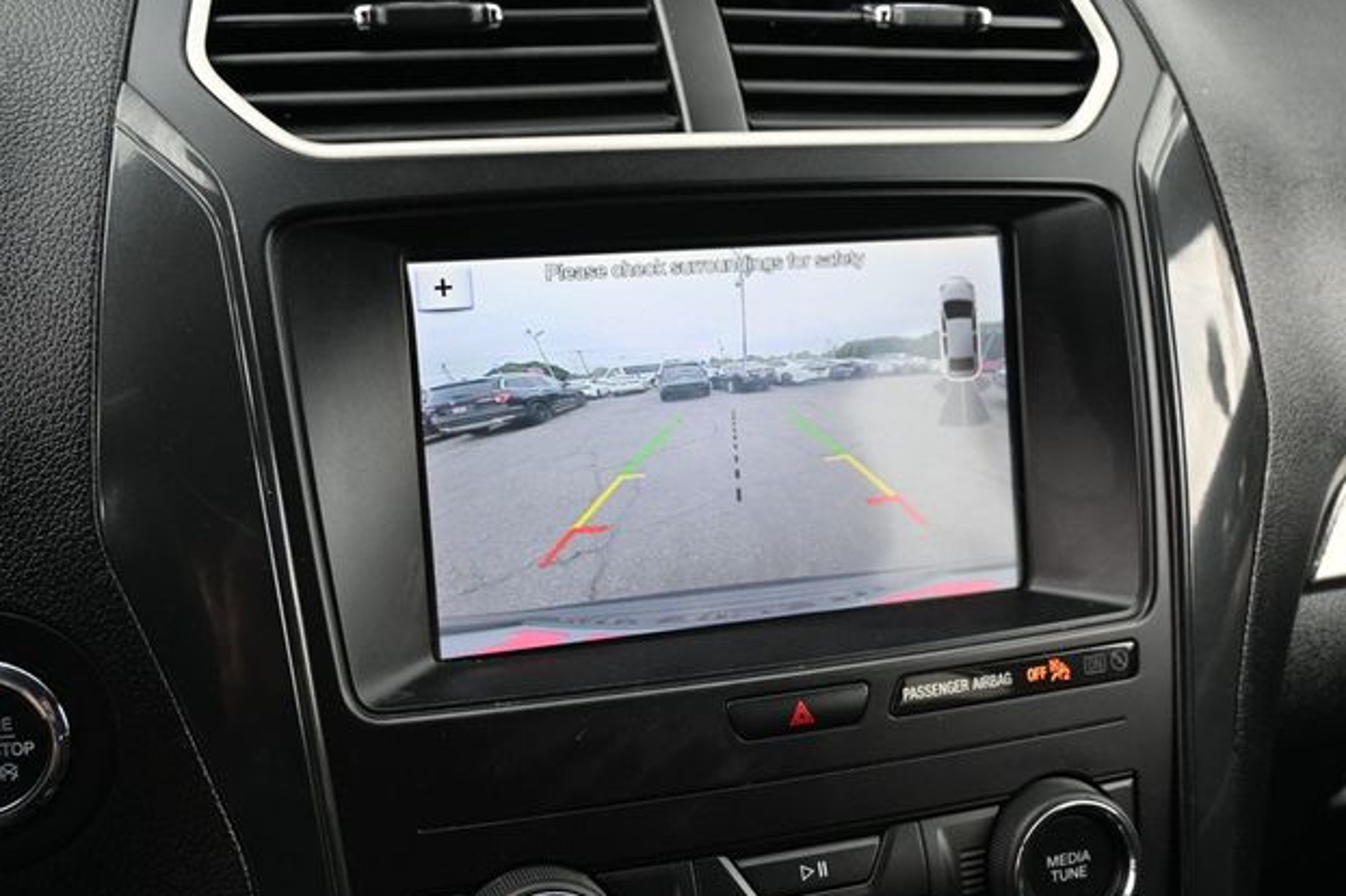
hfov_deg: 53.8
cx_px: 660
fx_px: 1327
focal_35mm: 36
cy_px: 448
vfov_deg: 37.3
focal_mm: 23
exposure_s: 1/200
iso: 400
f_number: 4.2
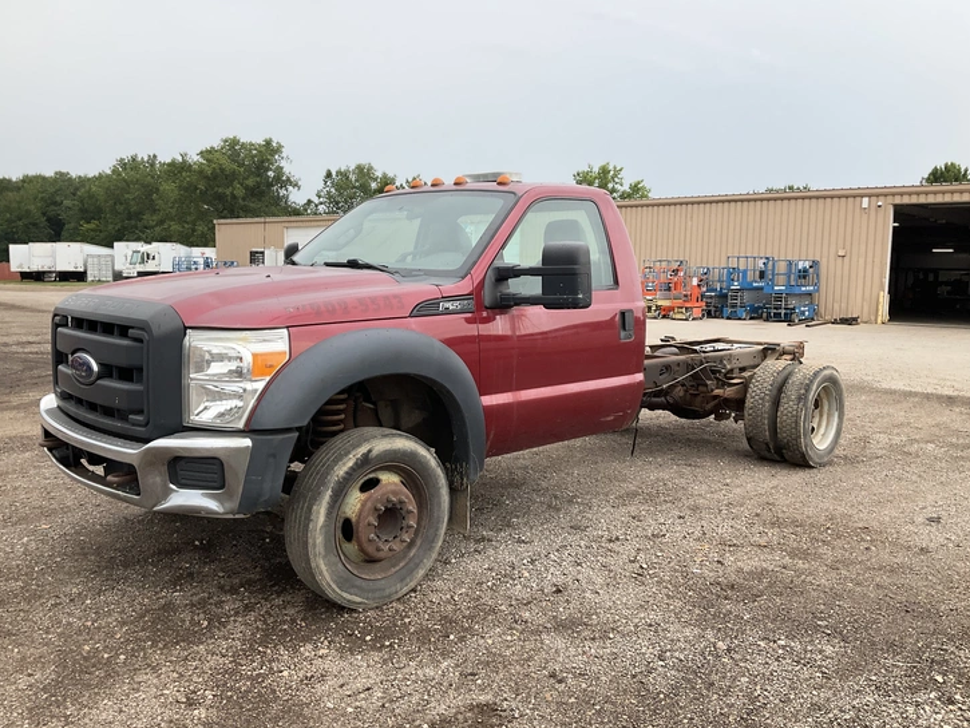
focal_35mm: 30
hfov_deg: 60.0
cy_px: 365
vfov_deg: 46.8
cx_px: 475
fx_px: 841
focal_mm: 3
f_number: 1.8
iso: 25
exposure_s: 1/439
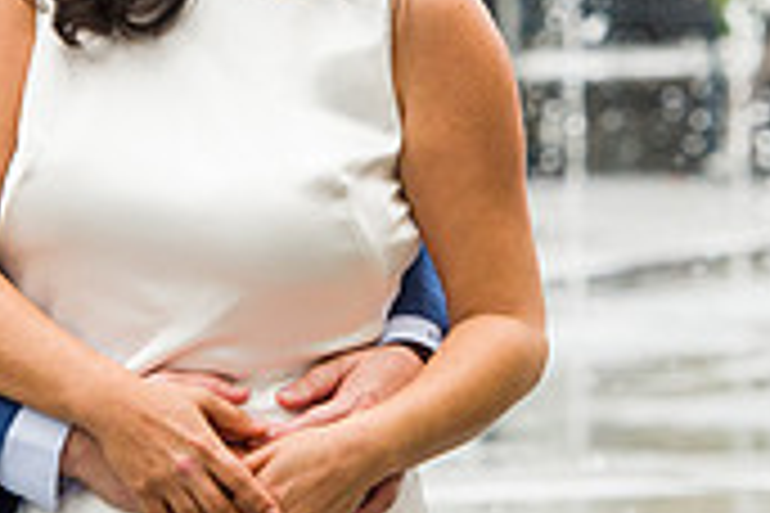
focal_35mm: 457
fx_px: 9774
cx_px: 428
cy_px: -20
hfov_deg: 4.5
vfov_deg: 3.0
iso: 800
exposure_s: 1/500
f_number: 5
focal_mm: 135
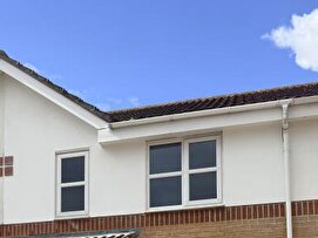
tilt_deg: +7.1
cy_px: 293
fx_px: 569
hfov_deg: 29.9
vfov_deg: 21.7
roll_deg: -0.9
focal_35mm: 62
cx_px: 34
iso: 80
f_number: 1.78
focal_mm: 6.76
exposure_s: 1/5714
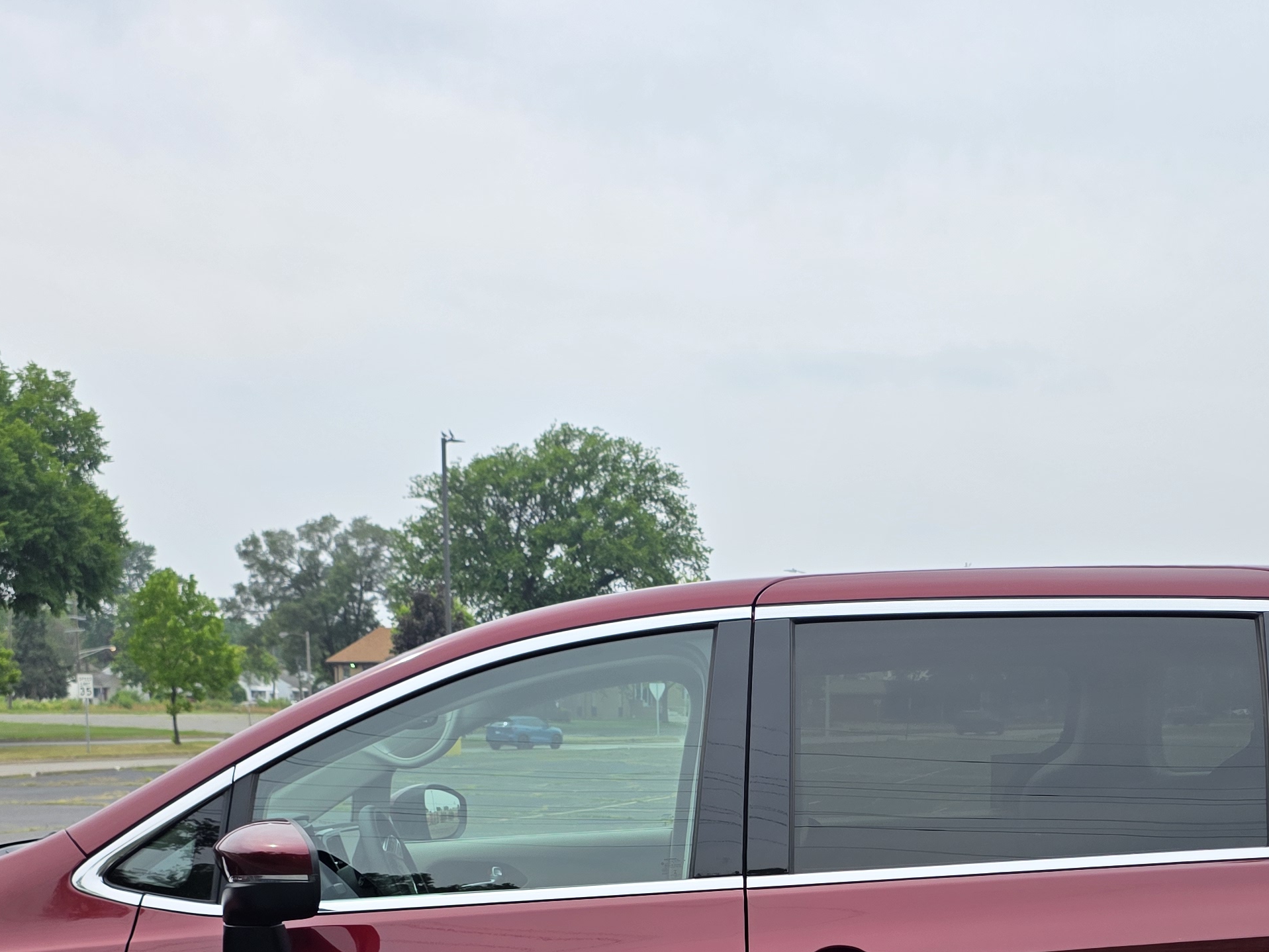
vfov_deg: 28.1
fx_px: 1760
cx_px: 769
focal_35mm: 48
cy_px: 987
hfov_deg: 39.5
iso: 80
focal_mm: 6.3
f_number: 1.7
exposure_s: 1/4333
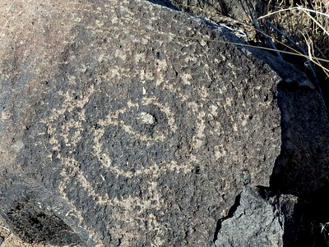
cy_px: 141
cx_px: 137
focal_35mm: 175
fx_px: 1665
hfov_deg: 11.3
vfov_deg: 8.5
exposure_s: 1/250
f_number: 5.9
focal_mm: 25
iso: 125
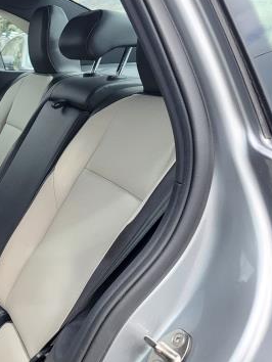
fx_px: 492
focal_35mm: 47
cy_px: 217
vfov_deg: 40.2
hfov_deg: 27.3
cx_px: -52
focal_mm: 5.4
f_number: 1.8
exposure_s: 1/575
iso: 40
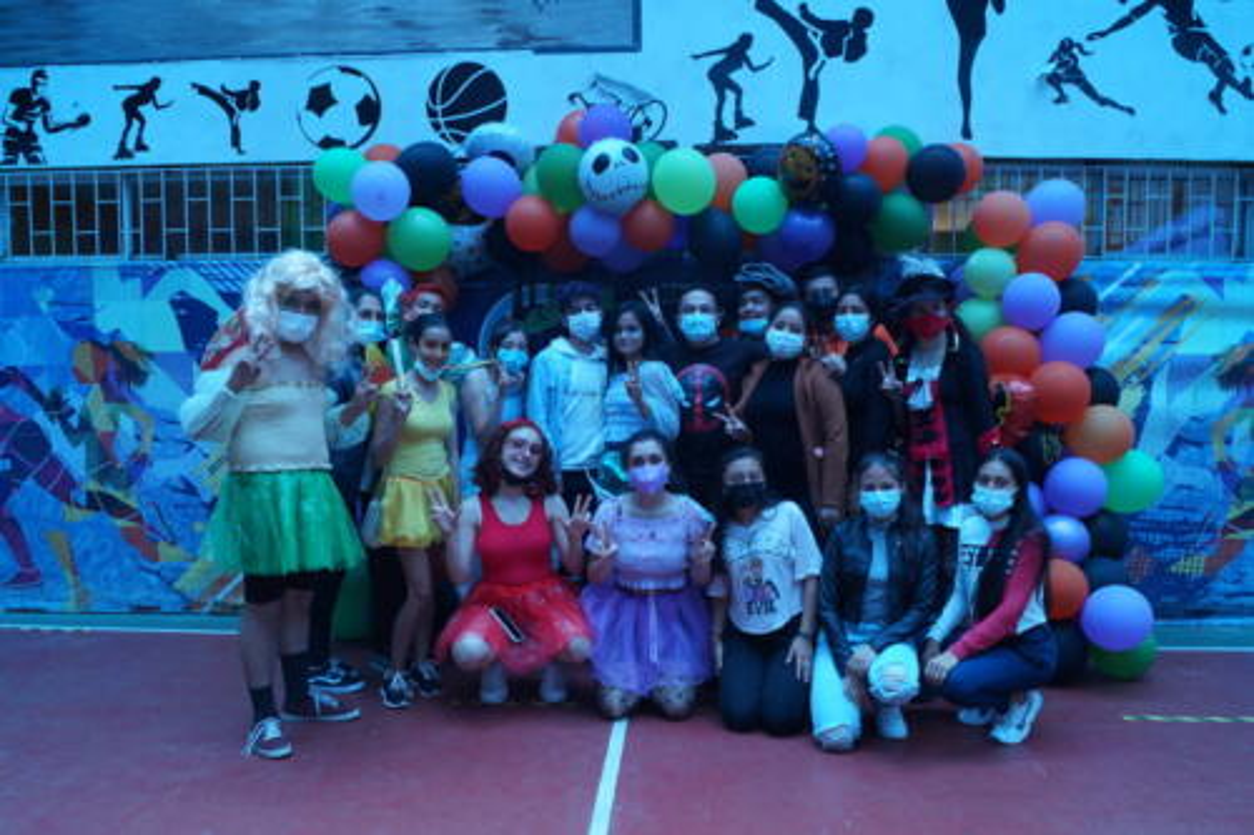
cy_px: 418
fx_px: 1045
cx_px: 627
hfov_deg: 61.9
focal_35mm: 30
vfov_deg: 43.6
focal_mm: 20
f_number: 8
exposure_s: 1/60
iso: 400
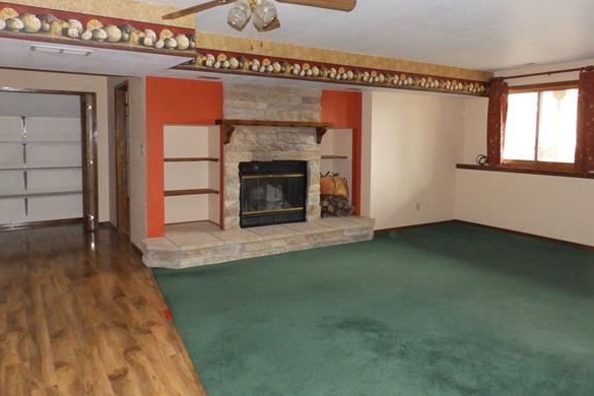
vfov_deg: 51.0
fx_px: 412
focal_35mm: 25
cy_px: 161
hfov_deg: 71.5
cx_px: 305
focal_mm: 4
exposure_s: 1/30
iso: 800
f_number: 3.4
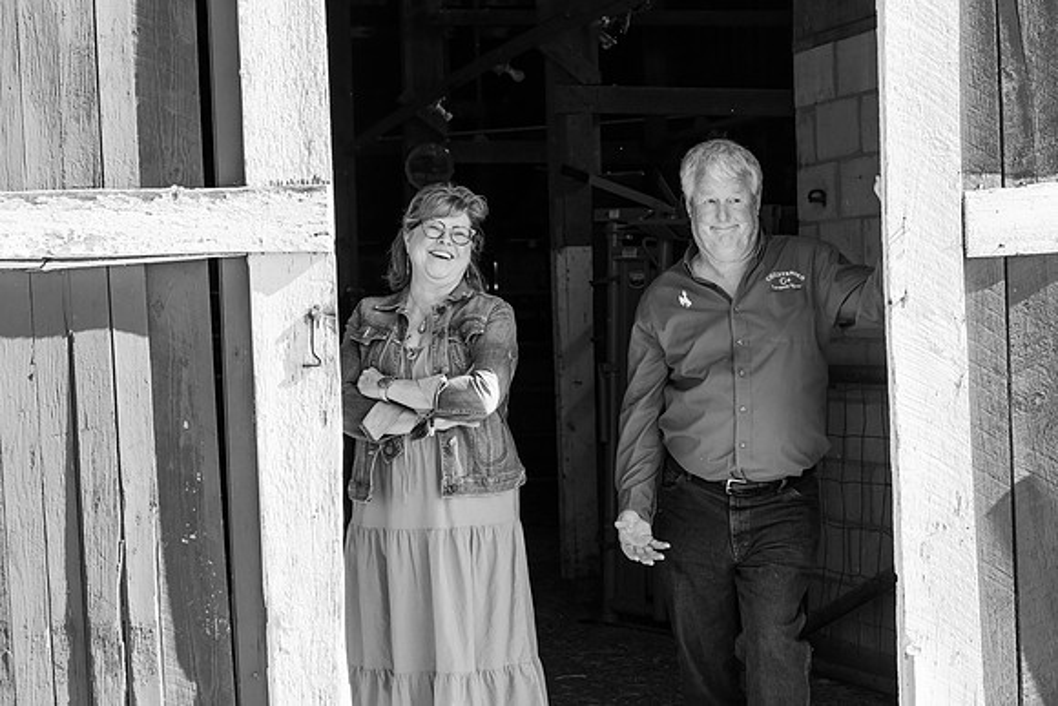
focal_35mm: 85
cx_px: 529
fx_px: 2499
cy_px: 353
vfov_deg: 16.1
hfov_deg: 23.9
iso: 800
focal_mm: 85
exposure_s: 1/500
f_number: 9
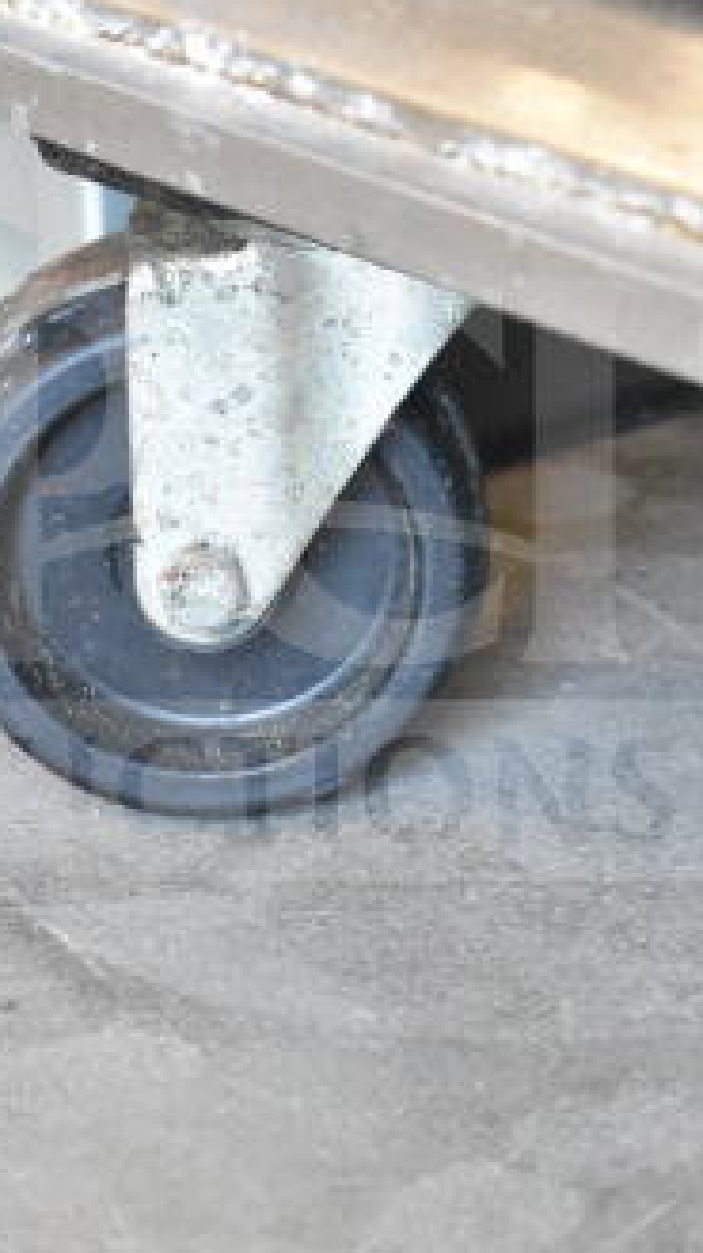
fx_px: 5315
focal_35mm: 160
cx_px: 285
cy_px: 579
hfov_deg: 7.6
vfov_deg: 13.5
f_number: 5.6
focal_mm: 55
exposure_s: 1/100
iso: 5600
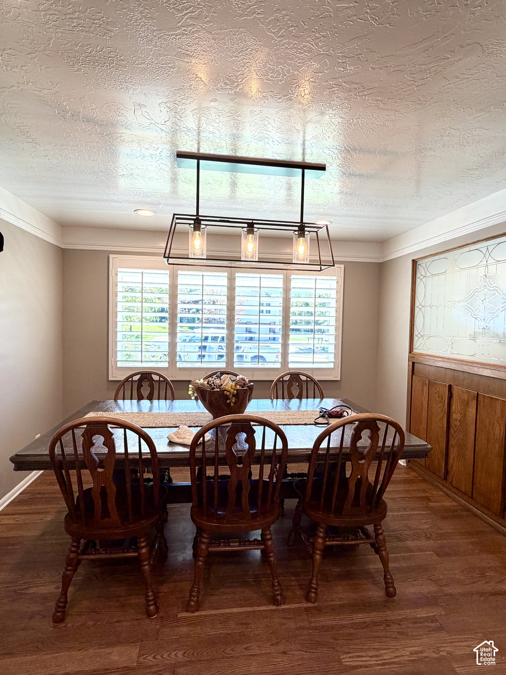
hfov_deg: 85.7
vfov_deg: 102.1
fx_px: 273
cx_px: 253
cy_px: 338
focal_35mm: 14
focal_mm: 2.22
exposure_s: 1/120
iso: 100
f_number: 2.2
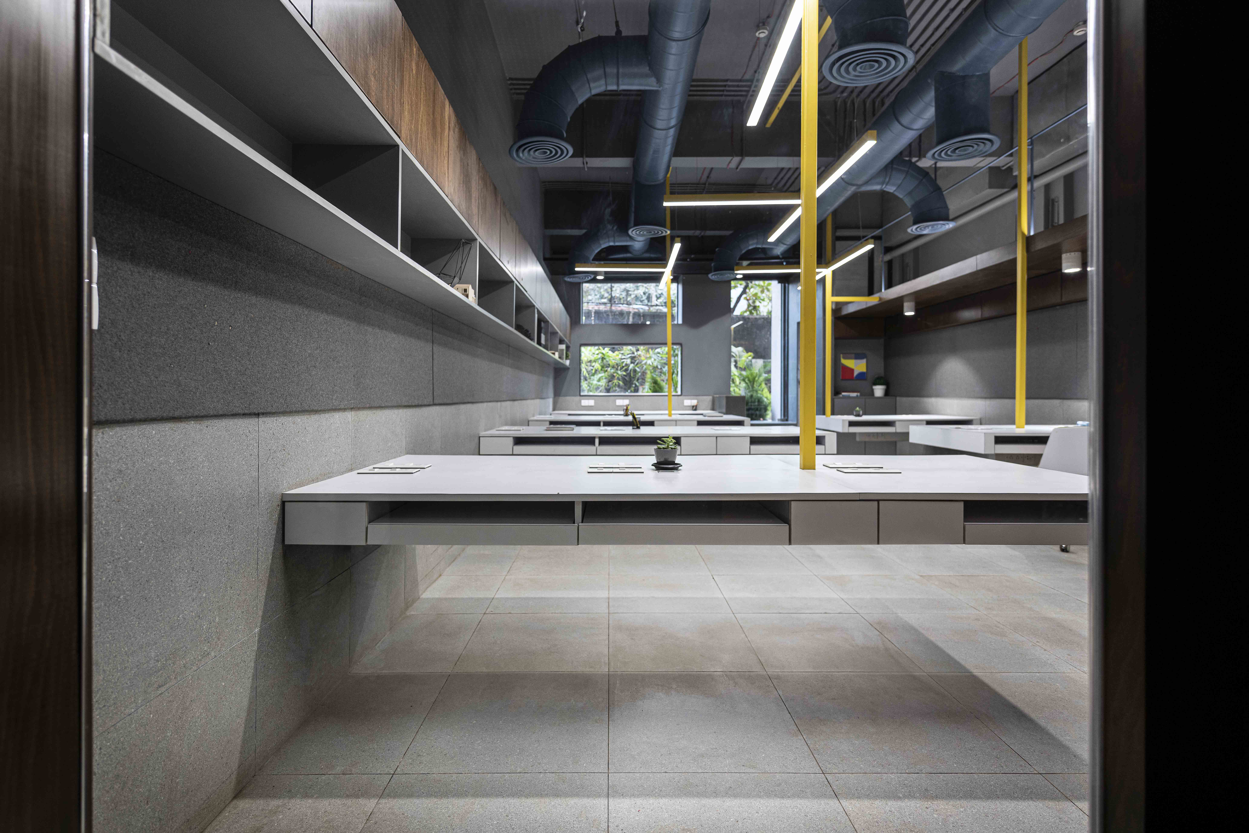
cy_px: 416
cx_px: 624
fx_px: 590
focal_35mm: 17
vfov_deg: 70.4
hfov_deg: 93.3
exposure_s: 1/60
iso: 200
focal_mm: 17
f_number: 3.2
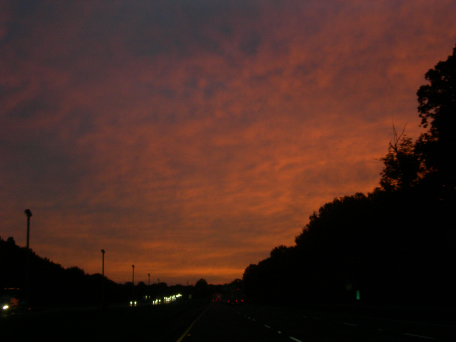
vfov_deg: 24.0
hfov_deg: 31.7
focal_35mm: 61
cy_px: 171
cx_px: 228
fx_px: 804
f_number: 3.5
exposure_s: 1/60
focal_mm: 12.7
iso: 200
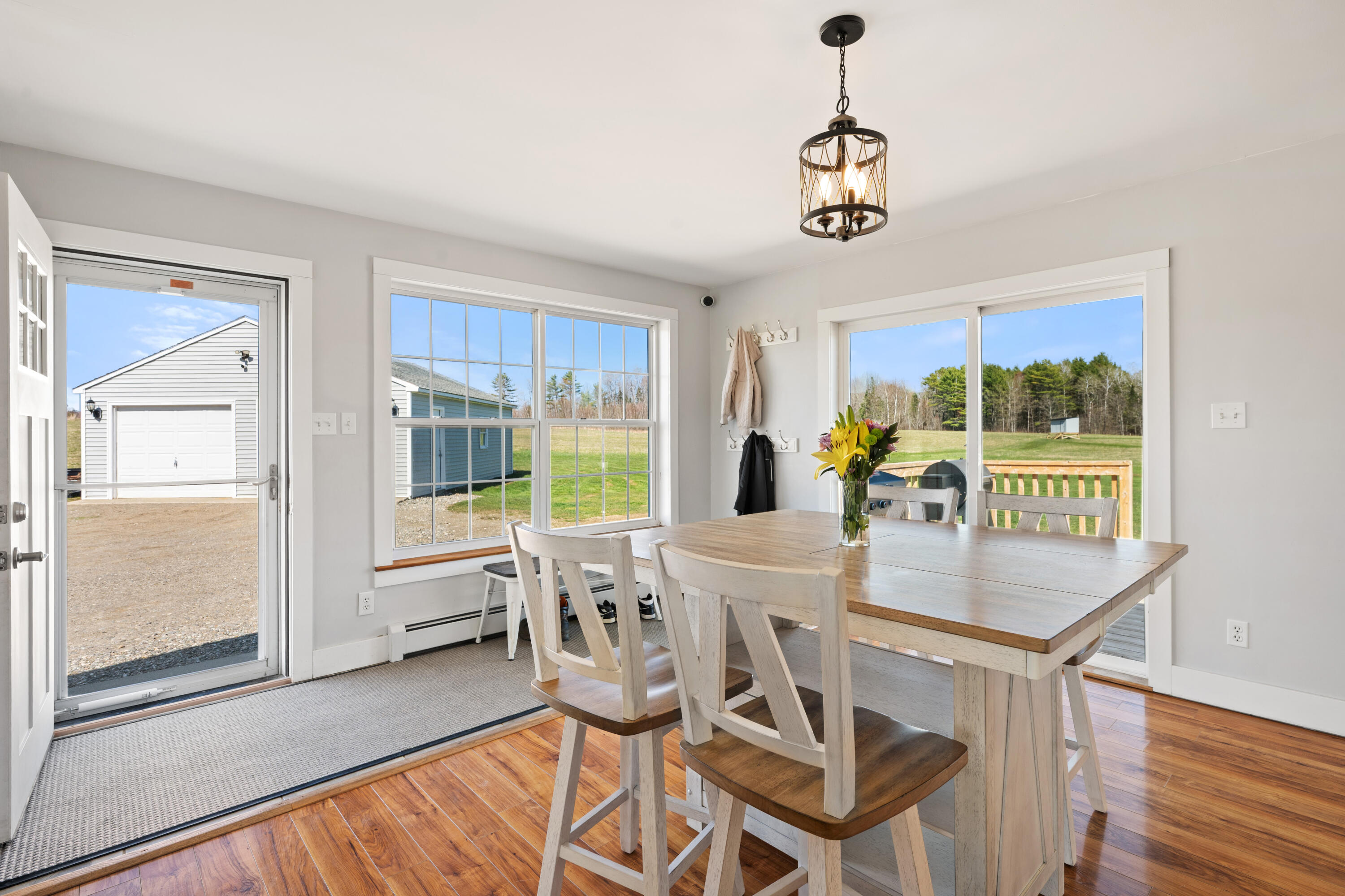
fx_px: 635
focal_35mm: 17
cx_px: 672
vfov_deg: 70.4
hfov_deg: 93.3
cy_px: 448
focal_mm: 17
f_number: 8
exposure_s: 1/3
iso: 250
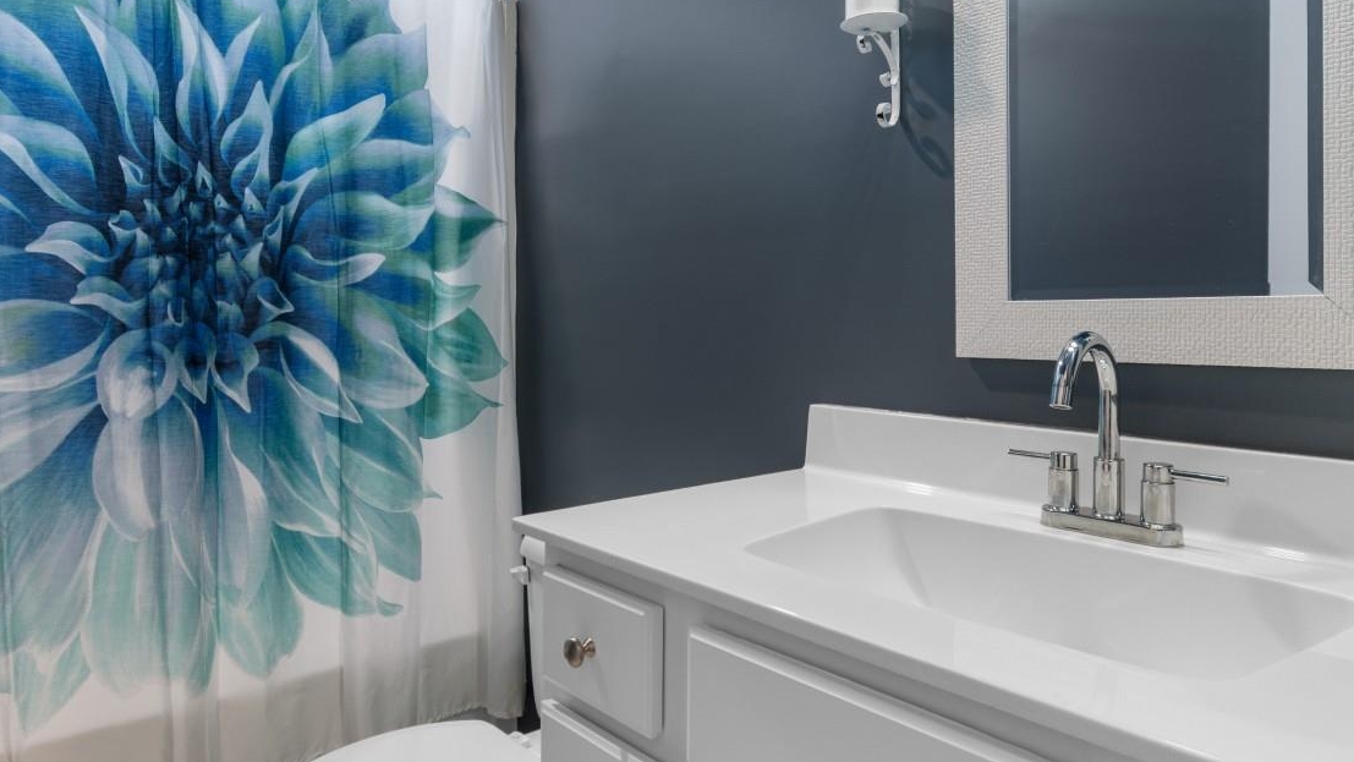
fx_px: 826
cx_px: 651
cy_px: 295
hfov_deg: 78.7
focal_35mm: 23
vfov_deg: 49.1
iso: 100
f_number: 4.5
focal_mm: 10
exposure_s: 1/8
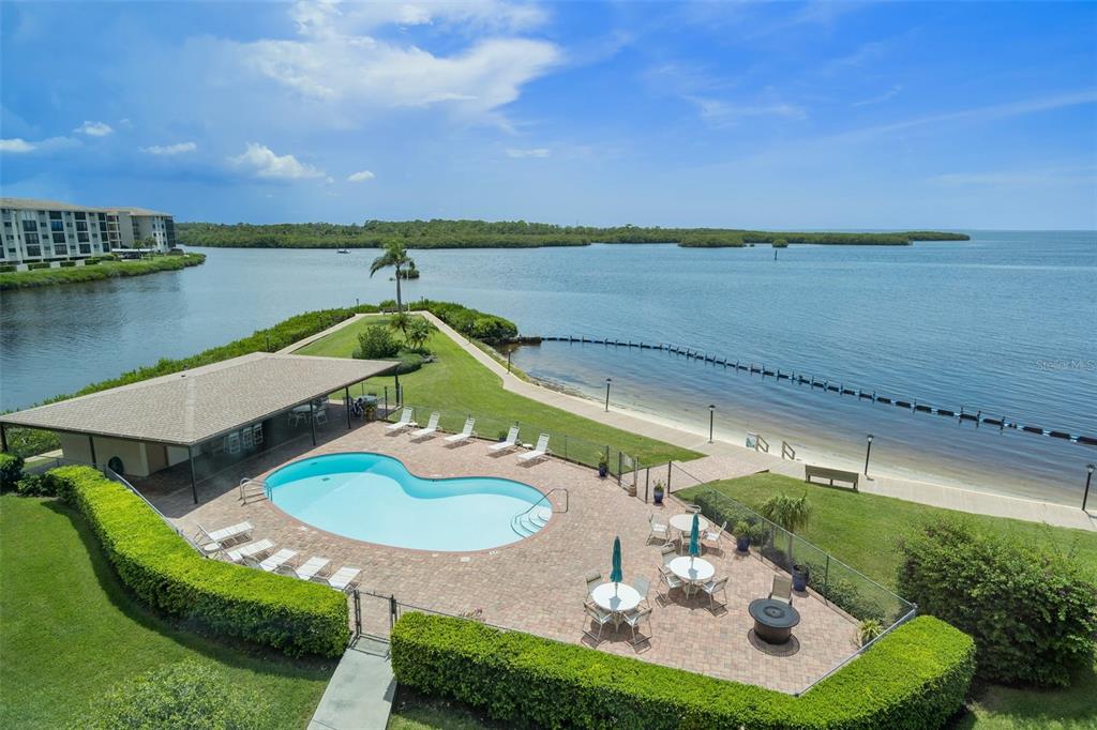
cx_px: 548
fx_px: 609
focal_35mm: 20
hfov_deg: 84.0
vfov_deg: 61.9
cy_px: 365
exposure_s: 1/640
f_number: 8
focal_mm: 20
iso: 320
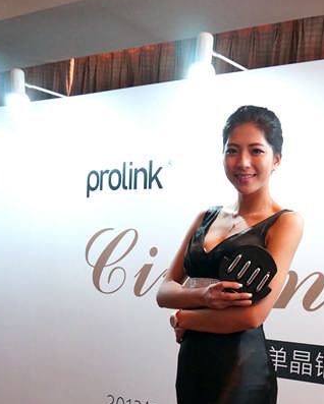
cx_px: 227
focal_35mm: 51
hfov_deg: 29.4
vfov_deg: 34.9
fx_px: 611
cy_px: 351
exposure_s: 1/30
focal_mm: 16
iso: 1600
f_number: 4.5
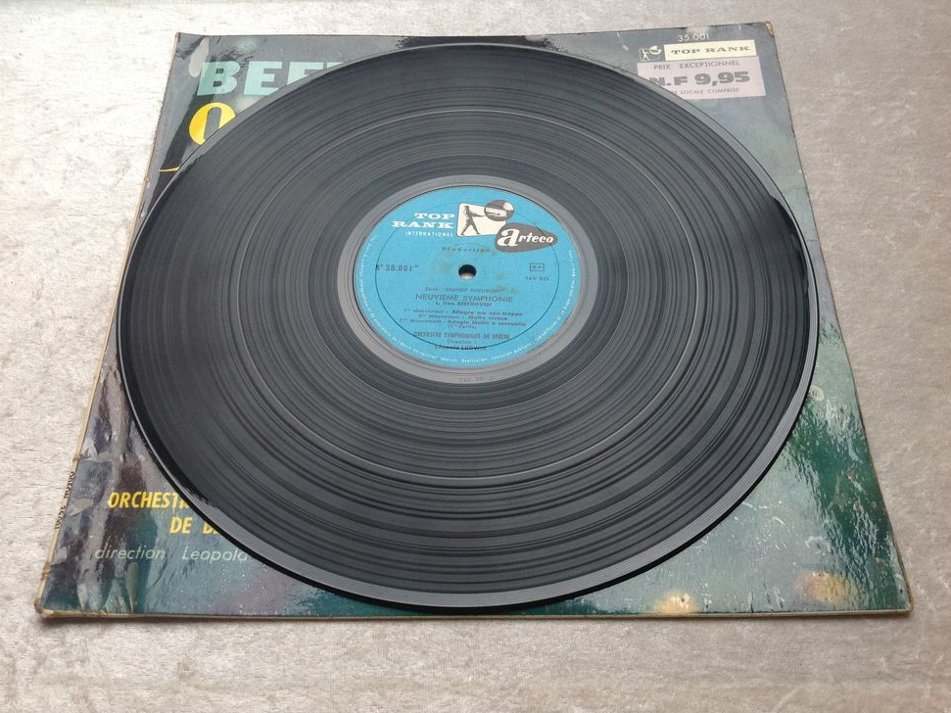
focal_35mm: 36
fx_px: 989
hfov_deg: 51.4
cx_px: 485
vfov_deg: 39.6
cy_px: 365
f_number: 2.4
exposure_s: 1/120
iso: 80
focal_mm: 4.28
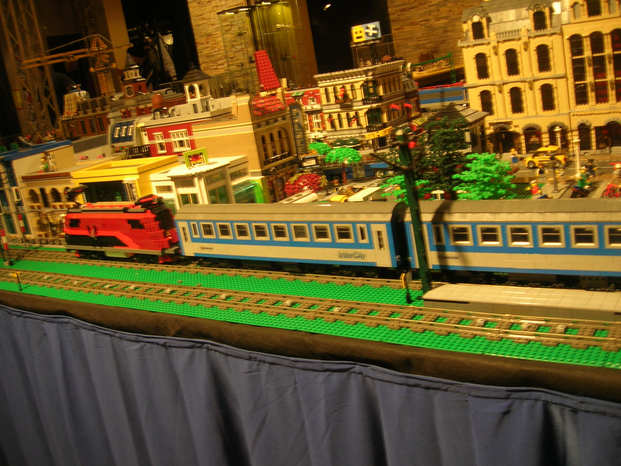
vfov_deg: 41.8
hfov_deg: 54.0
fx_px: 610
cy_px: 233
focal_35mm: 34
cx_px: 310
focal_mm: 5.7
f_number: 2.9
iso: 50
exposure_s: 1/4.7
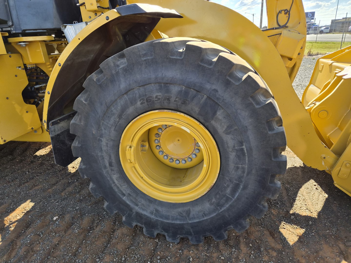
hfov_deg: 73.9
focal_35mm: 23
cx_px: 176
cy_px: 132
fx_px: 233
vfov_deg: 58.9
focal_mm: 5.4
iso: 80
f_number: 1.8
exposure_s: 1/1316
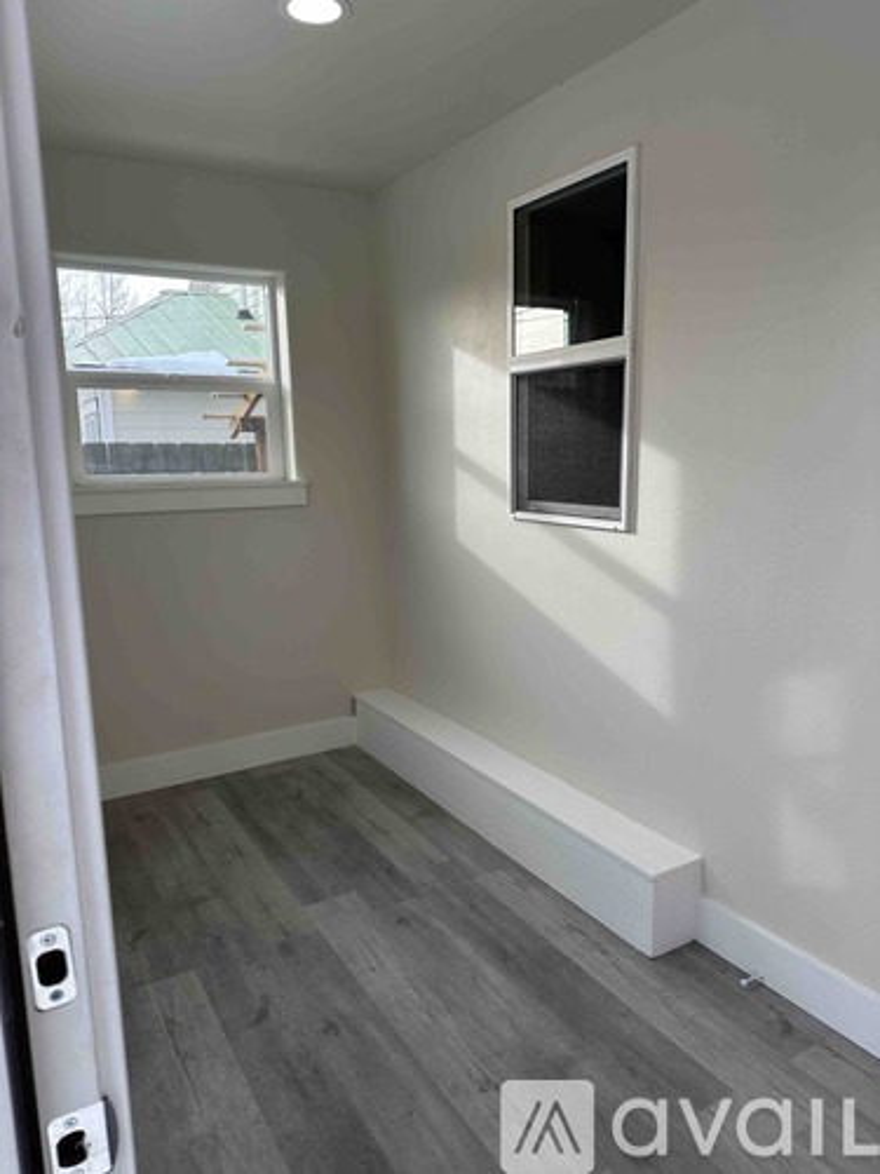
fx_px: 813
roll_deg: +1.0
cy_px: 587
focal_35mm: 24
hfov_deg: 56.8
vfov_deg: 71.6
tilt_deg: -10.7
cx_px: 440
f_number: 1.78
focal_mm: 6.86
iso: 80
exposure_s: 1/448
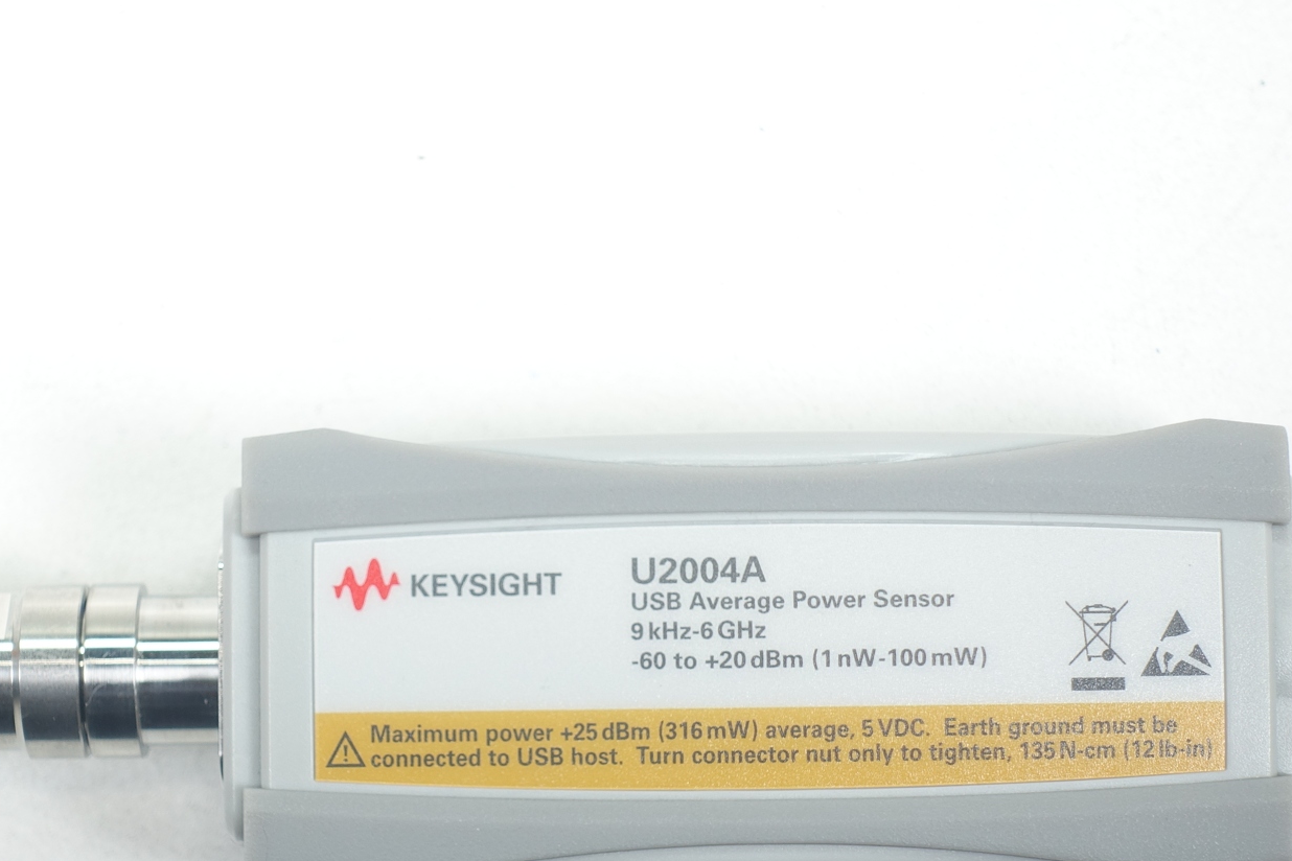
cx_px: 453
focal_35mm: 116
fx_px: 4163
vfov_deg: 11.8
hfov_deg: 17.6
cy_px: 601
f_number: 3.5
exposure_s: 1/80
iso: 125
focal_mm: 25.7
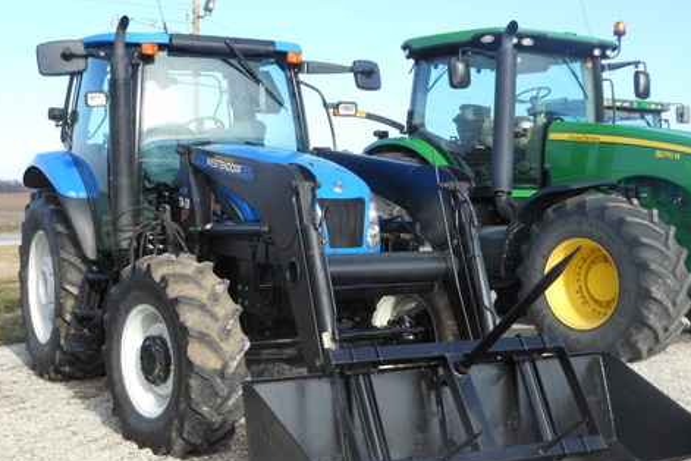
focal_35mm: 54
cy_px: 251
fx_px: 1036
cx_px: 318
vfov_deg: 25.1
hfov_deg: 36.9
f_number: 4.6
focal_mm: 8.1
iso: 80
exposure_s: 1/200
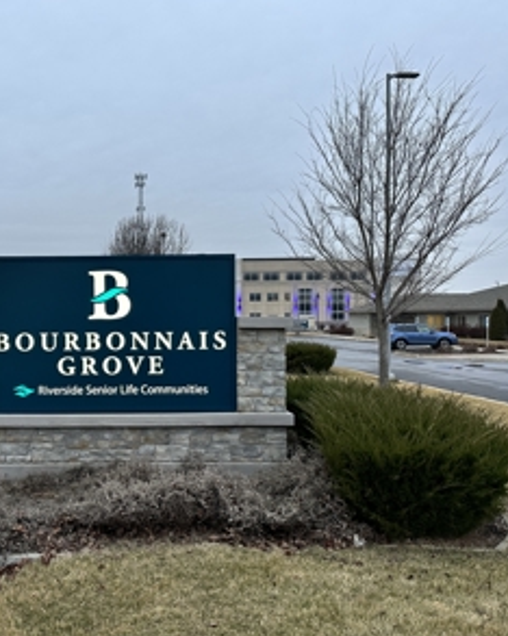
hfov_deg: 43.8
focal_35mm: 32
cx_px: 111
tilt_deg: +0.0
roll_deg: +0.3
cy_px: 315
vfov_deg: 55.7
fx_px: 602
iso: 200
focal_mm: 6.86
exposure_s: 1/121
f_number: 1.78
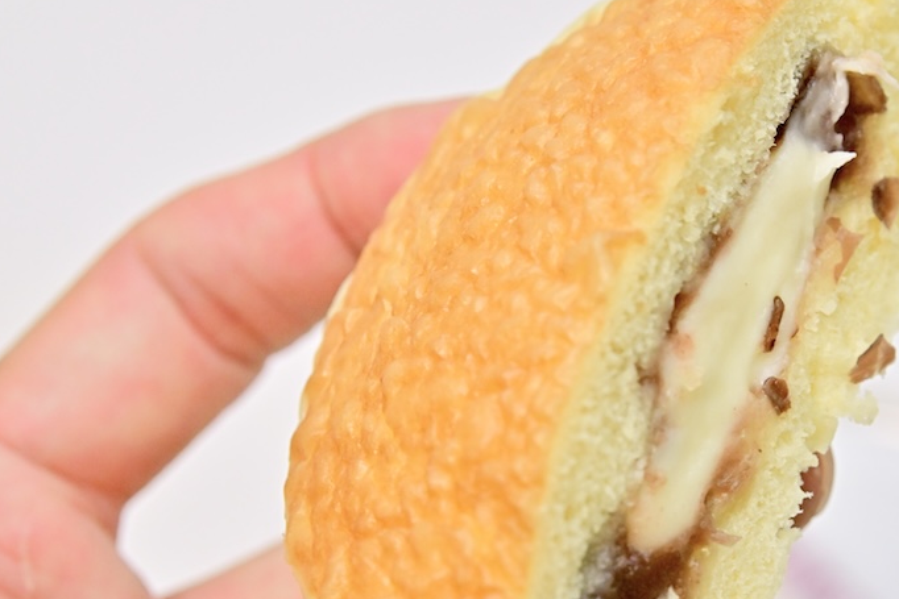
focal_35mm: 88
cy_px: 372
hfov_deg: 23.0
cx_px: 610
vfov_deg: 15.5
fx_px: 2198
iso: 4000
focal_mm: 60
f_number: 9
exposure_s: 1/160
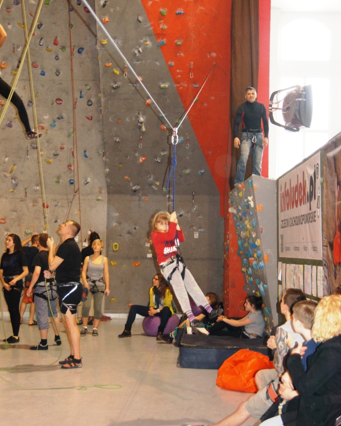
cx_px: 170
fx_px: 751
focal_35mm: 60
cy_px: 255
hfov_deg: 25.6
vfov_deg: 31.6
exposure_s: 1/60
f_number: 5
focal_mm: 35
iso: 1000
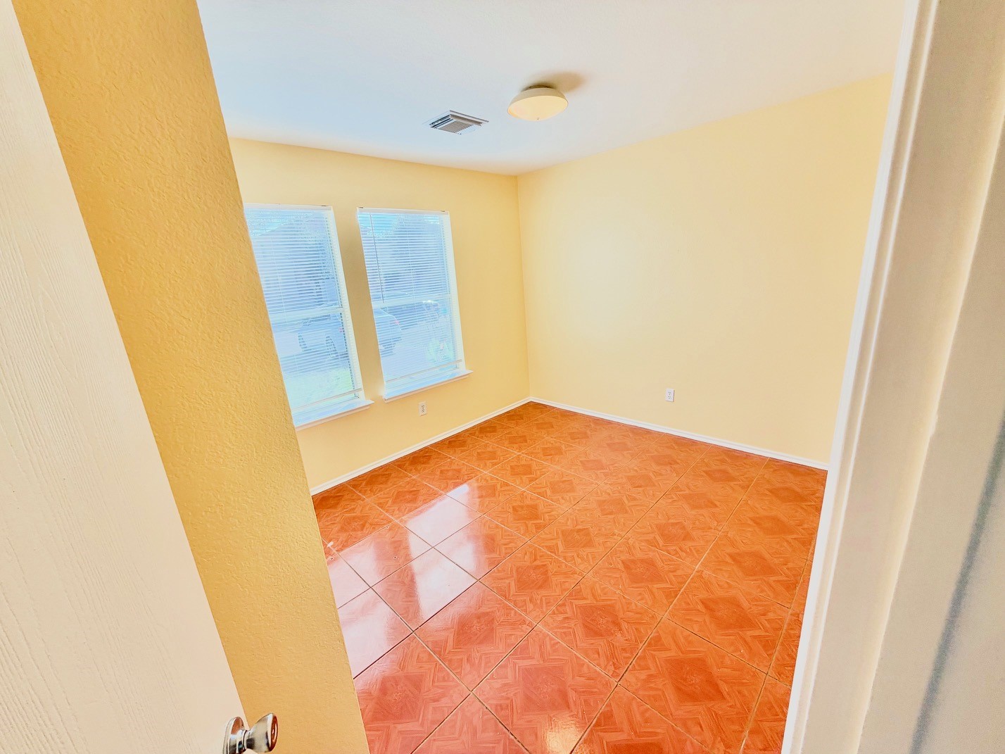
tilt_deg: -15.6
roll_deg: +5.3
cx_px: 502
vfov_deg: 85.7
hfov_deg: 102.1
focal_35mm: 14
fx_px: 406
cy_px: 377
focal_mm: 2.22
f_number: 2.2
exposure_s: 1/120
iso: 40
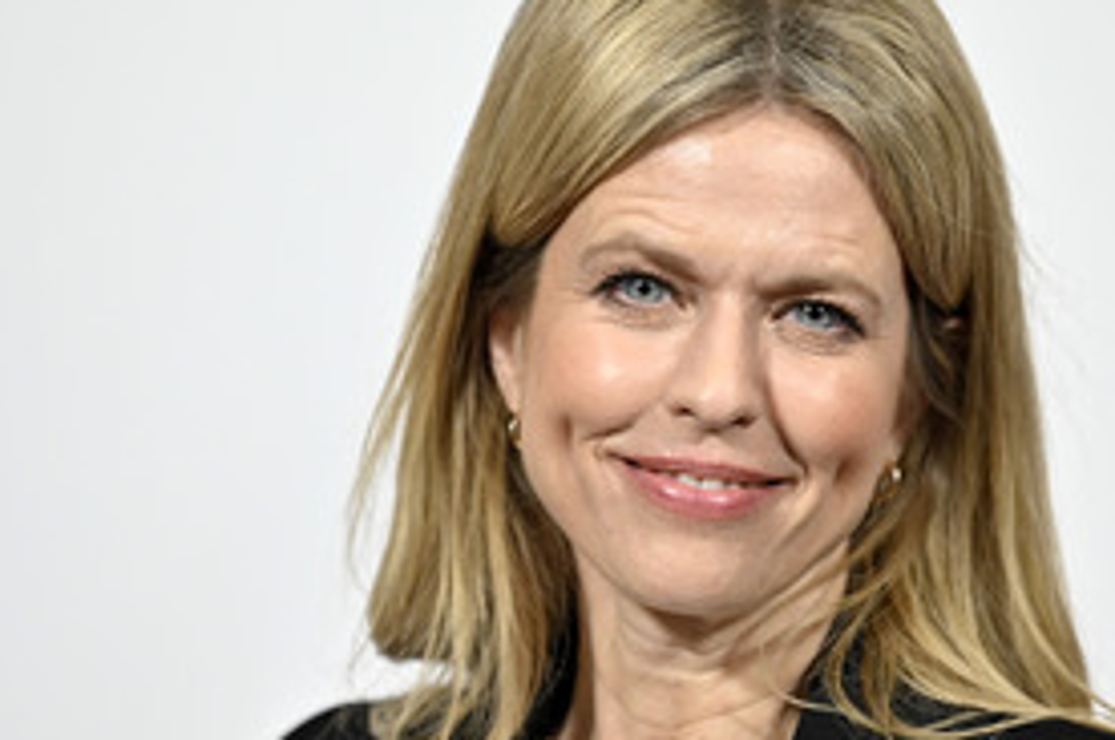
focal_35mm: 278
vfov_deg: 4.9
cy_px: 453
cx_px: 709
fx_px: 8595
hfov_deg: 7.4
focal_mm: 170
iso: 1000
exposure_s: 1/640
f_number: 2.8
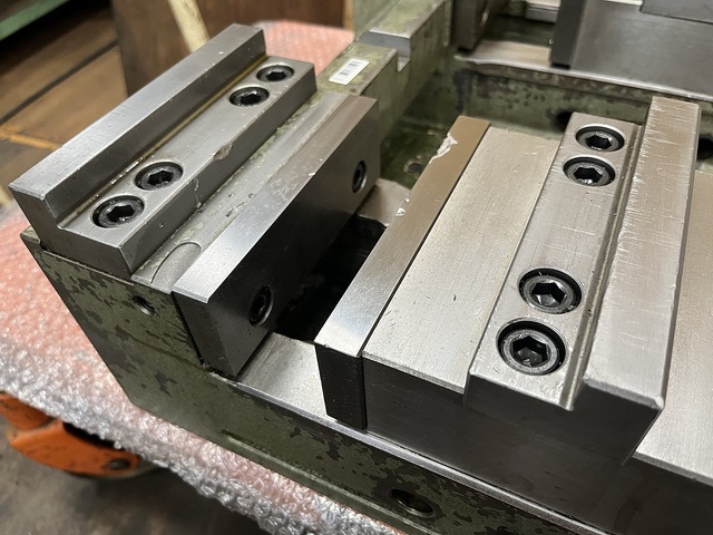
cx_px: 356
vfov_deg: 53.1
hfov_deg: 67.3
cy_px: 268
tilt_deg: -47.4
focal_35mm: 26
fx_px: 536
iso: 250
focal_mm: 5.1
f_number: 1.6
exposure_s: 1/60
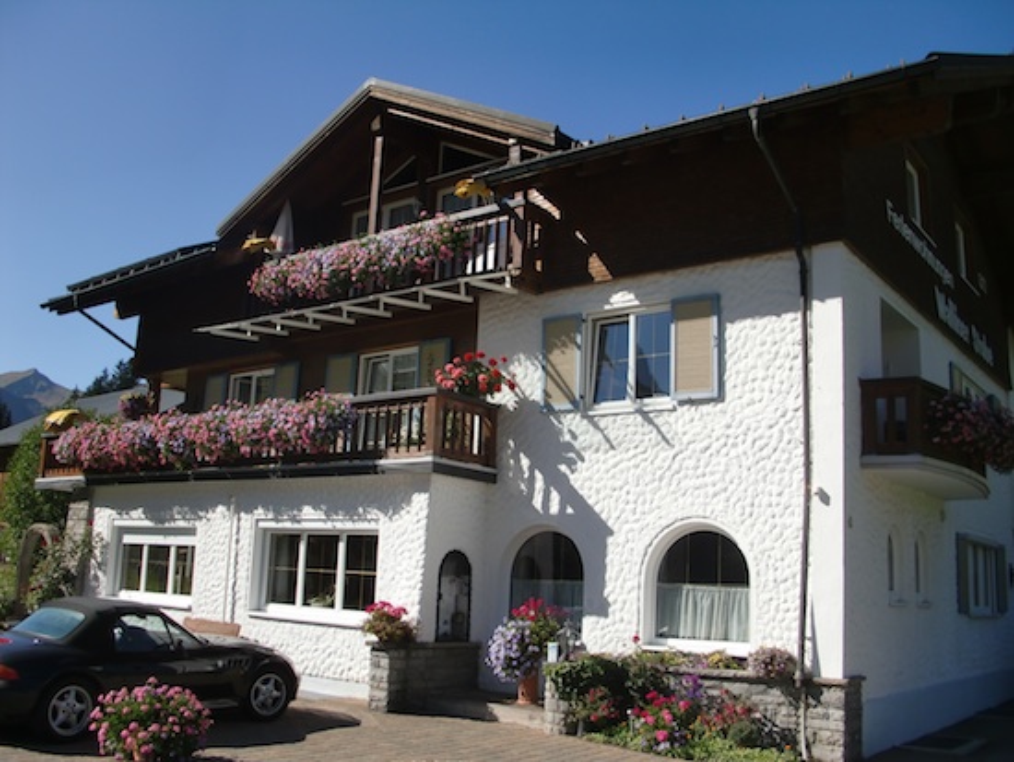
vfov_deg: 39.7
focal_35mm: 36
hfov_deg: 51.3
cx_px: 507
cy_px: 381
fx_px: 1055
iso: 64
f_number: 7.9
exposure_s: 1/200
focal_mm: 6.3
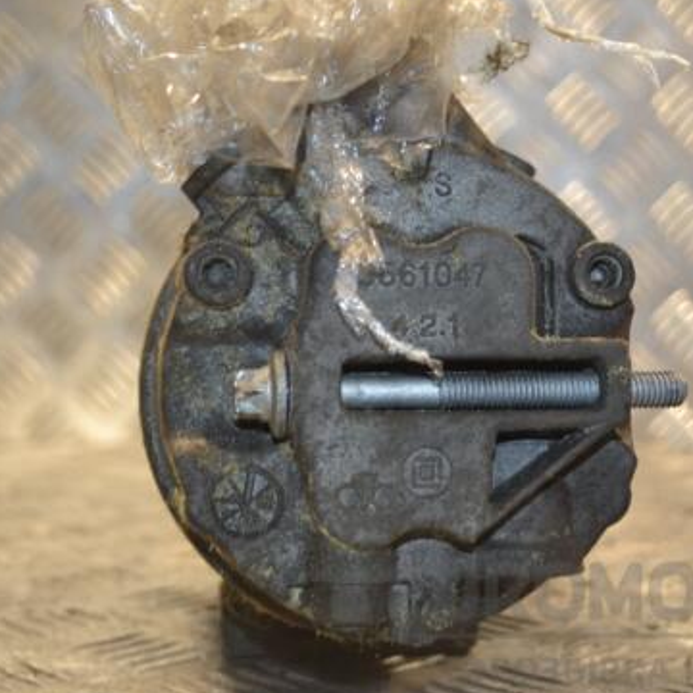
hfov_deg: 25.4
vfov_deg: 25.4
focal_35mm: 68
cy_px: 335
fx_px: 1540
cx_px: 352
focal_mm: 32
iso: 360
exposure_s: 1/80
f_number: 4.8
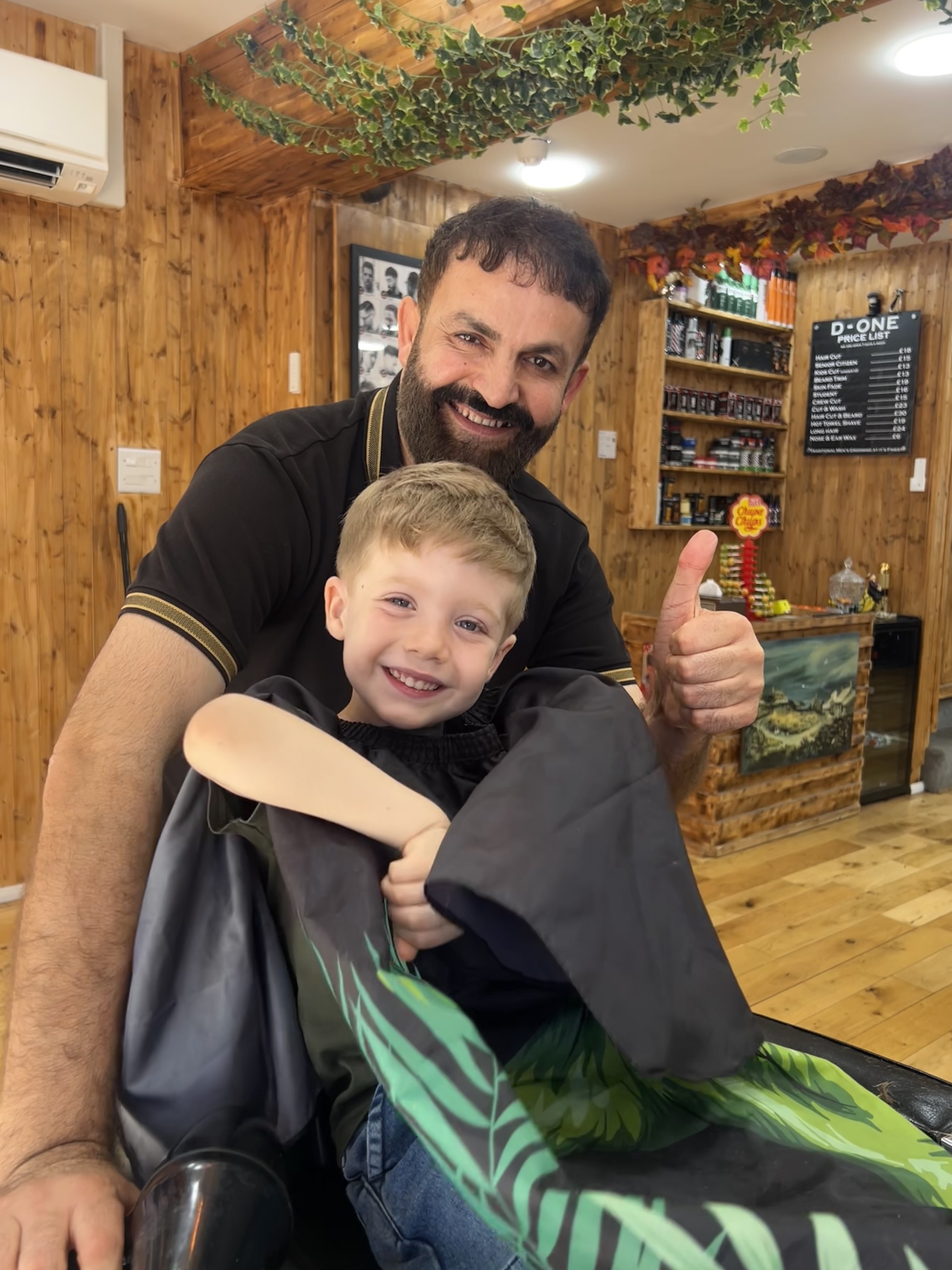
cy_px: 635
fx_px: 953
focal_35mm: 26
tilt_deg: -6.5
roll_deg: -1.7
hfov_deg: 53.1
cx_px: 476
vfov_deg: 67.3
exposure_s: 1/121
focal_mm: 5.7
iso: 50
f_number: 1.5
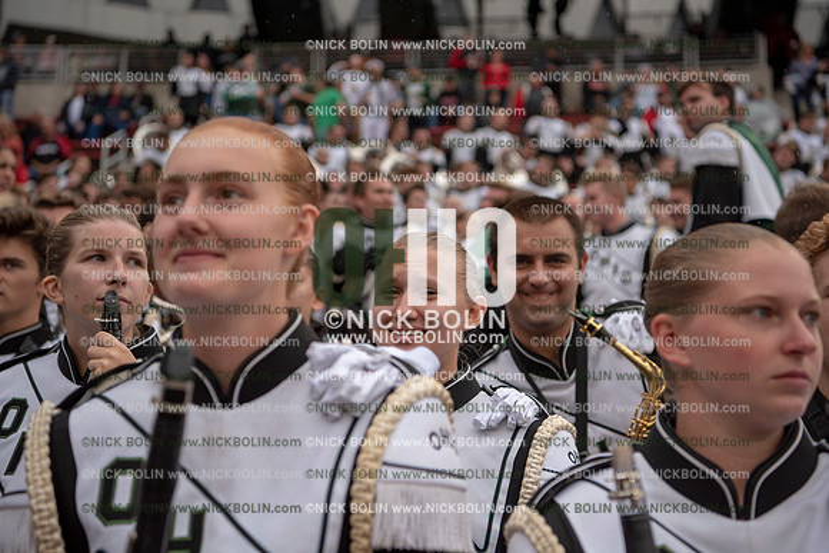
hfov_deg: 34.5
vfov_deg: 23.4
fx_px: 1336
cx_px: 414
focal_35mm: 58
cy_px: 276
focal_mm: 58
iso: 250
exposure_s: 1/800
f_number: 3.5
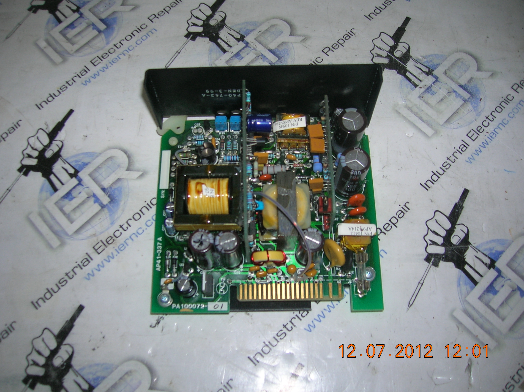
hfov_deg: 54.0
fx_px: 514
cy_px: 196
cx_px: 262
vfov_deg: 41.7
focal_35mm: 34
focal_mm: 5.7
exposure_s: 1/60.1
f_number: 2.9
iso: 50
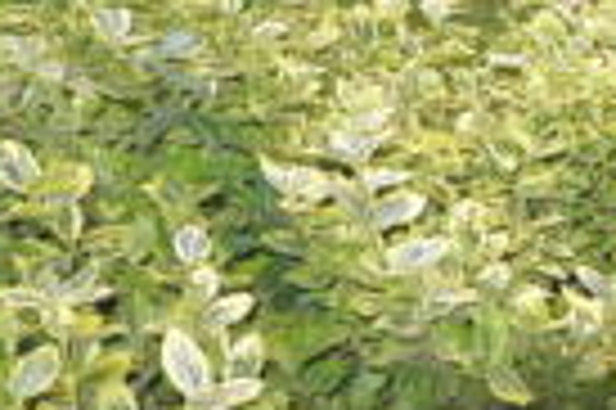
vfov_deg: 11.0
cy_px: -532
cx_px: 850
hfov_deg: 17.6
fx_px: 1835
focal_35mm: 107
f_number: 5
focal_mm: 15
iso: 450
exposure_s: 1/60
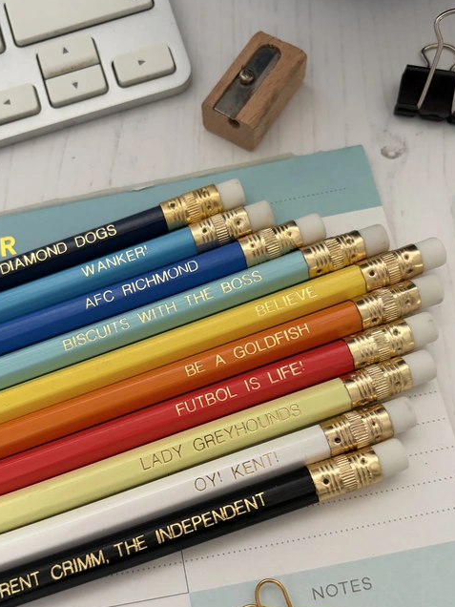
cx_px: 187
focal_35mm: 36
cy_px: 346
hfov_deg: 39.5
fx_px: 631
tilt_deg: -71.0
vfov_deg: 51.2
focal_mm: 5.96
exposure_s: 1/60
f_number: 1.6
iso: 320
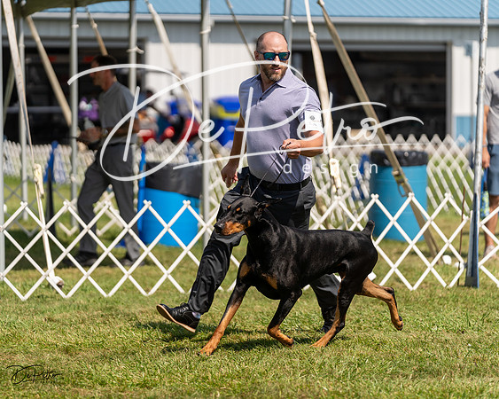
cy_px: 200
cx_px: 250
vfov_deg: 9.6
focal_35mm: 161
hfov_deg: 12.0
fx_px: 2378
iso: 200
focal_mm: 143
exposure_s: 1/3200
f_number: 2.8
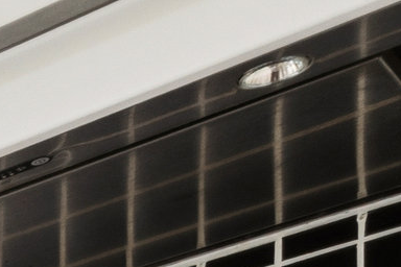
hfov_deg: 9.1
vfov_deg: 8.2
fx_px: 1392
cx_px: -1054
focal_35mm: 125
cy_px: 950
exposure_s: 1/40
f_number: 11
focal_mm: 16
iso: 800
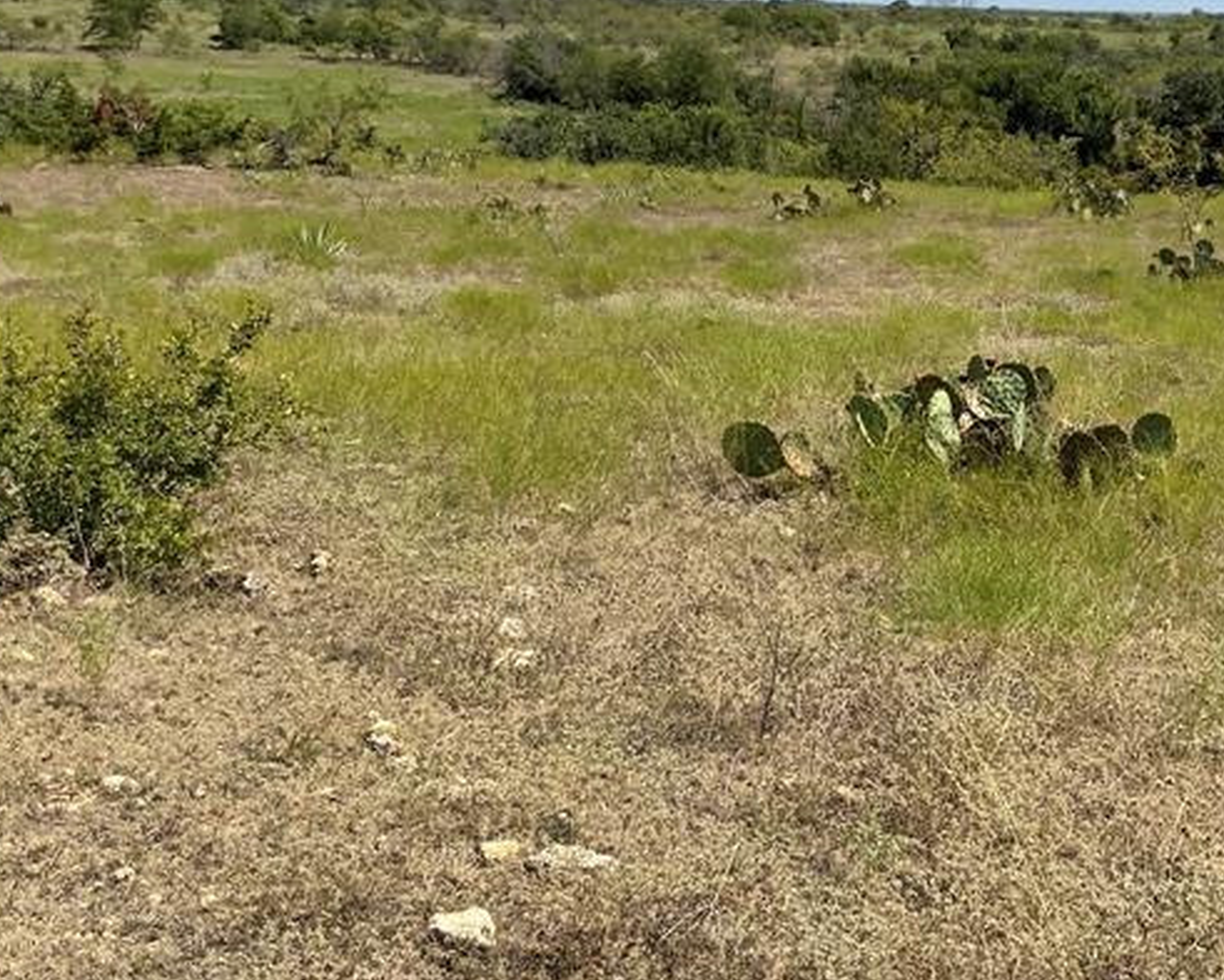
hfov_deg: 31.6
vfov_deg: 25.5
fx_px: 2138
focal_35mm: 59
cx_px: 840
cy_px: 237
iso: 16
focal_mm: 3
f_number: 1.8
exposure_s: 1/2227
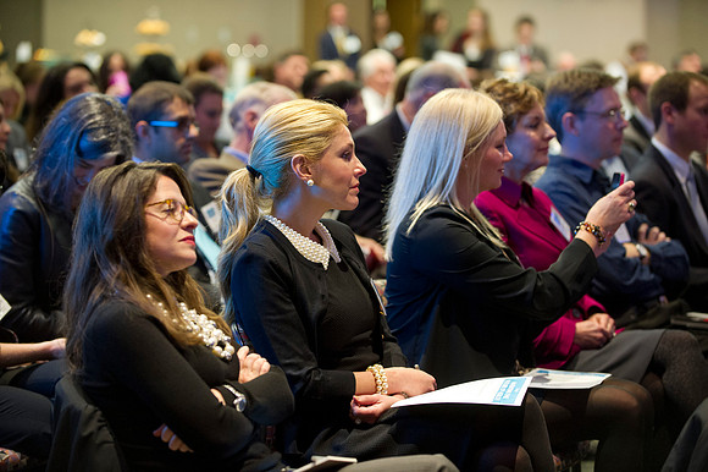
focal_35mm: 102
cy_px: 236
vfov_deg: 13.4
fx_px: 2005
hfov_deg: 20.0
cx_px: 354
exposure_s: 1/40
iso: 2500
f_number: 2.8
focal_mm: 102
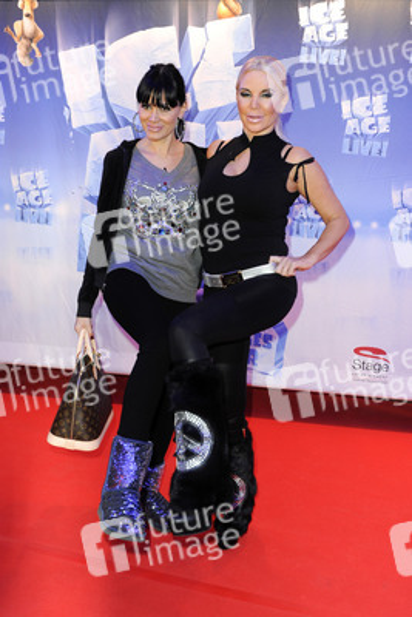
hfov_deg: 41.1
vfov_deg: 58.7
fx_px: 549
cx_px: 206
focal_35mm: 32
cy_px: 308
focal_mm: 32
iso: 1600
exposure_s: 1/200
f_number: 5
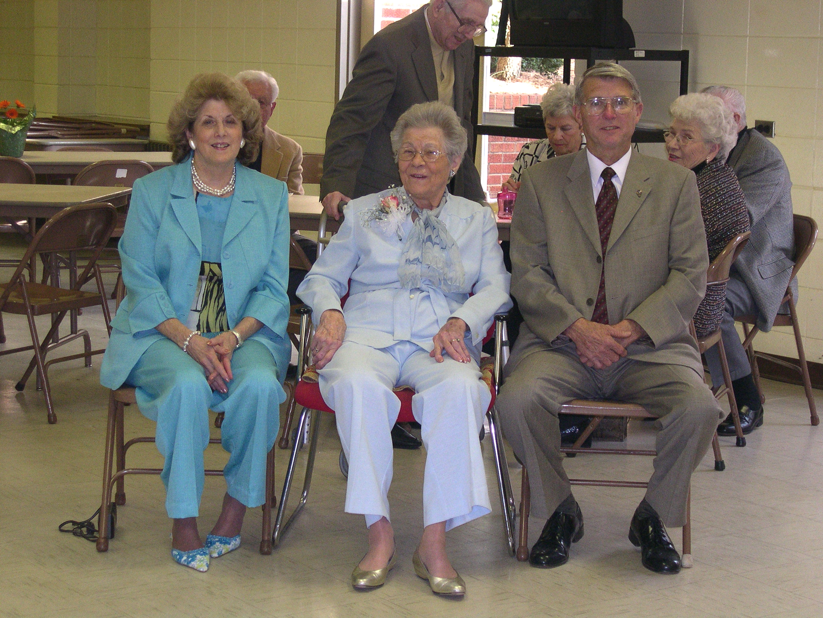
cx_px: 412
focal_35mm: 77
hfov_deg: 25.3
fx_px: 1831
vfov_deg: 19.1
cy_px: 309
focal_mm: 16.3
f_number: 4
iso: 280
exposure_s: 1/60
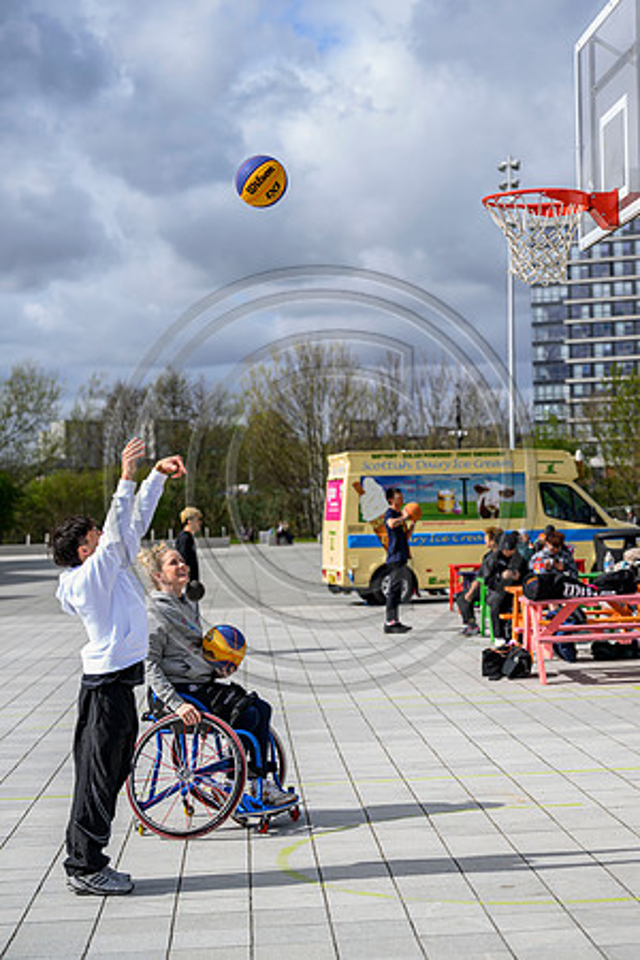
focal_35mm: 70
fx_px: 1867
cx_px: 320
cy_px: 480
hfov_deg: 19.5
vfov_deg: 28.8
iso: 400
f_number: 3.5
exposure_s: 1/3200
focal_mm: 70
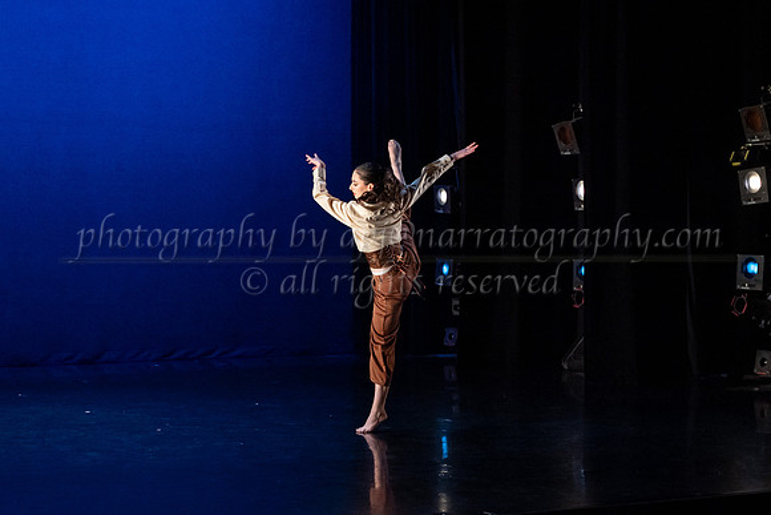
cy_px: 273
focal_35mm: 77
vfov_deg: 17.8
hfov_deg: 26.4
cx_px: 381
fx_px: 1642
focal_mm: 61
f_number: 3.5
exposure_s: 1/400
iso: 4000
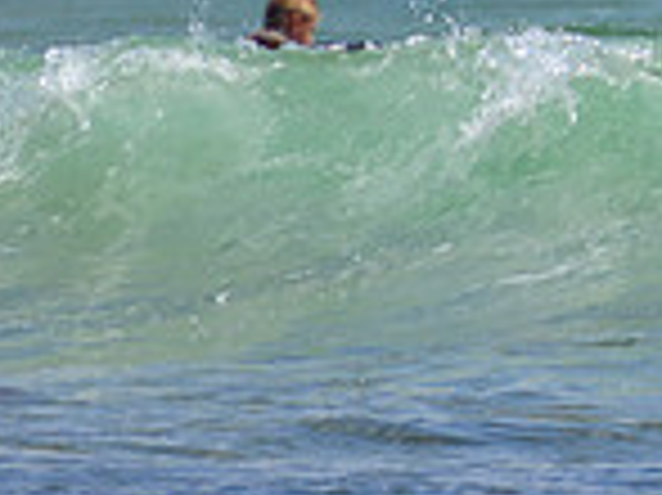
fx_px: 39918
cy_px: -240
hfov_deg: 0.9
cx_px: 1369
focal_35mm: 2089
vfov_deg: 0.7
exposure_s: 1/2000
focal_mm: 400
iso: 250
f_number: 5.6
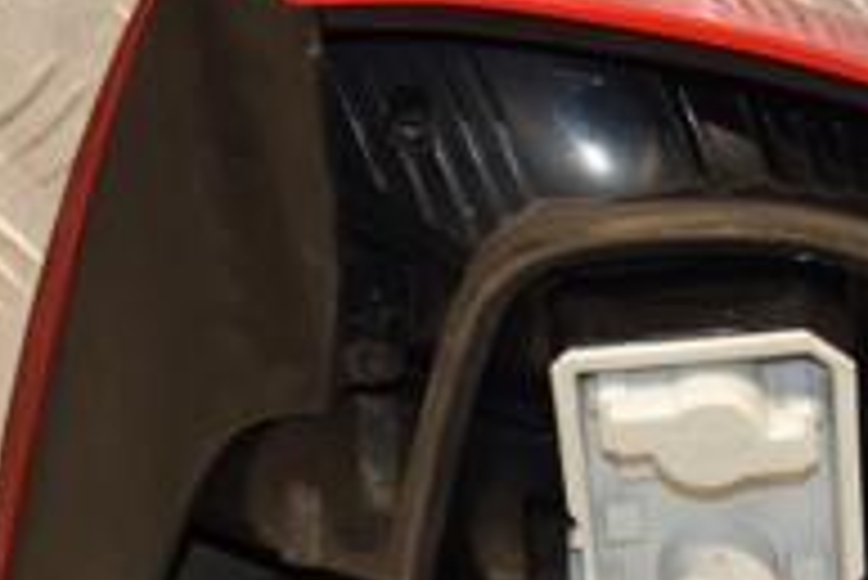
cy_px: 589
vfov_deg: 6.1
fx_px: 5405
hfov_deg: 9.1
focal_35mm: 224
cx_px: 787
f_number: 4.8
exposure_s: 1/160
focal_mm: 48
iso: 800
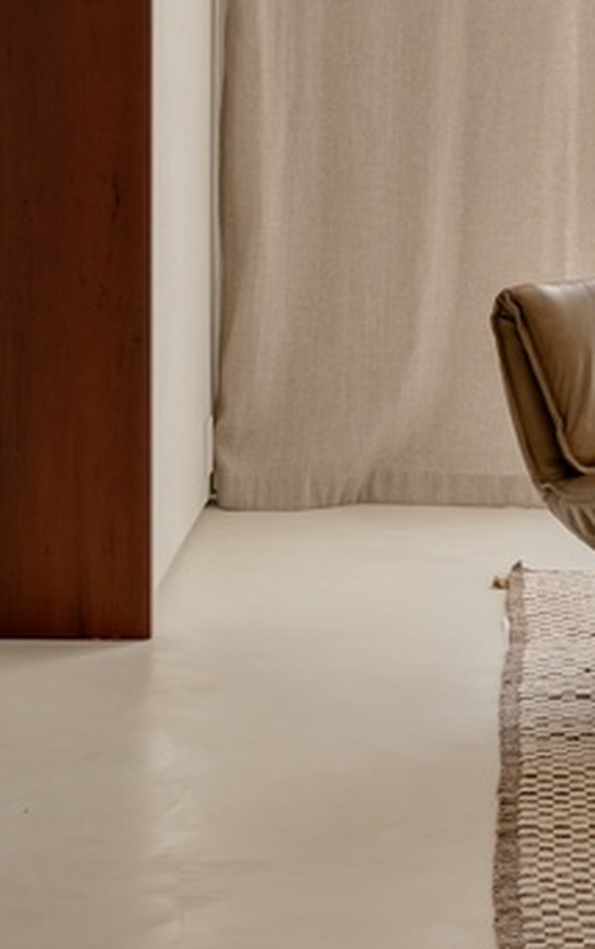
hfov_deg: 10.0
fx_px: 3366
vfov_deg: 15.7
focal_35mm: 130
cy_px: -11
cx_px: 559
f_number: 9
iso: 200
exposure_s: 1.5
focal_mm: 49.1
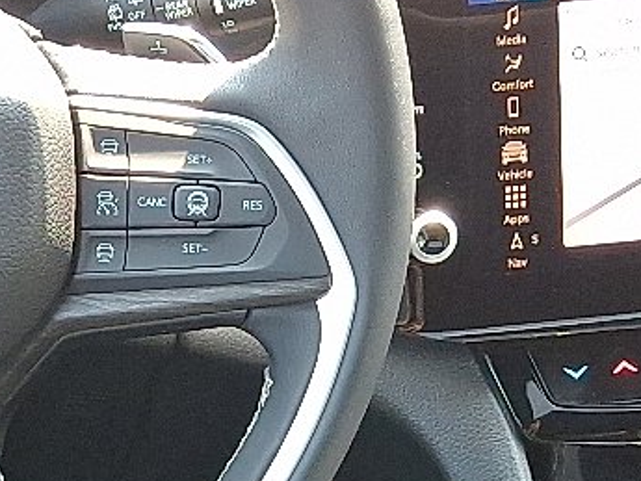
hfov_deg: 16.5
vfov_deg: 12.3
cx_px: -50
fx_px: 2149
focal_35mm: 116
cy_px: 670
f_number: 1.8
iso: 71
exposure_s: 1/100
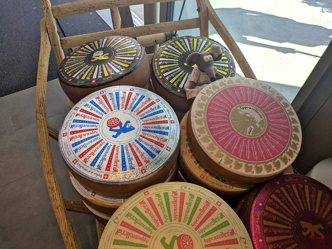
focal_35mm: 25
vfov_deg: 54.9
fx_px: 240
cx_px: 166
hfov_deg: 69.4
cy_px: 124
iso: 48
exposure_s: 1/322
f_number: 1.89
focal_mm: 5.43
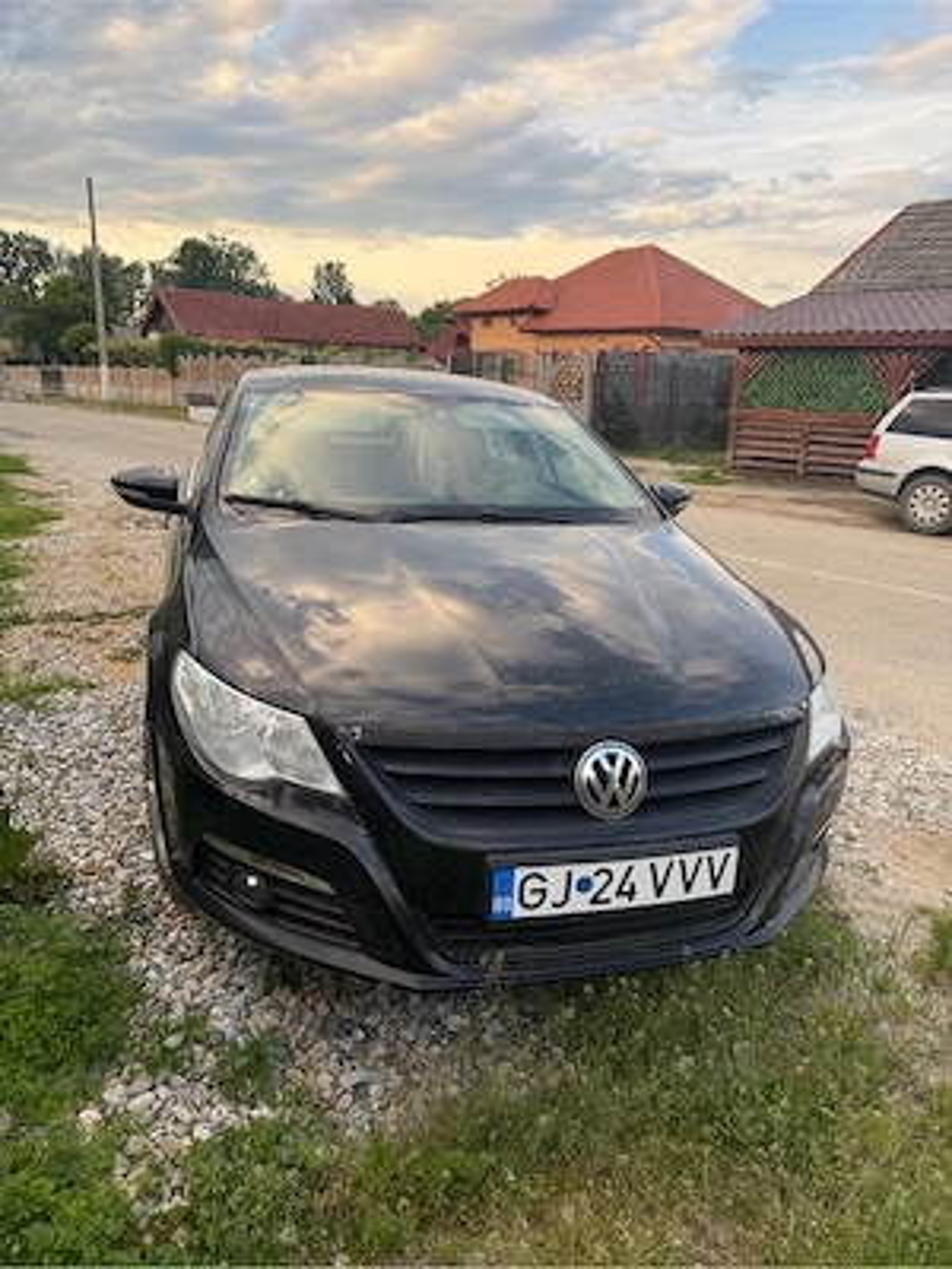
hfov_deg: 56.8
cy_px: 634
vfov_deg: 71.6
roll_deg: -2.1
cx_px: 476
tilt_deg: -16.3
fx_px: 880
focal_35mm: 24
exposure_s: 1/547
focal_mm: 6.76
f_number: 1.78
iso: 100
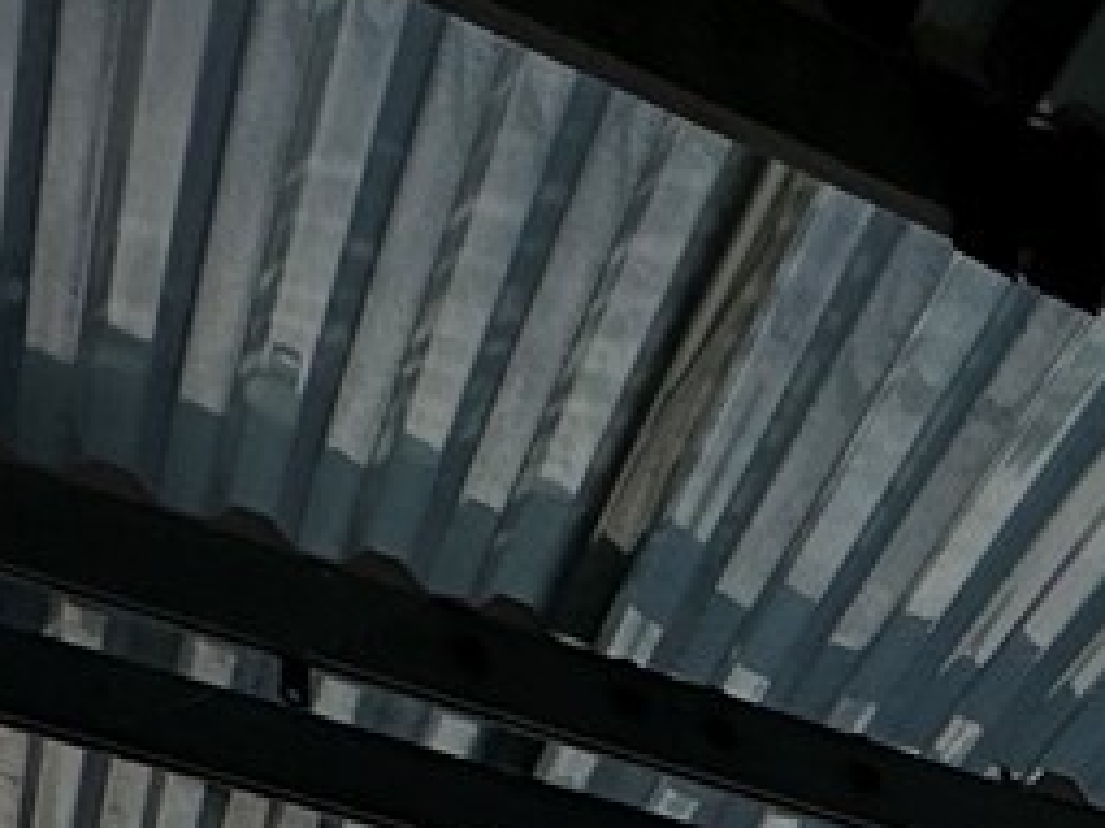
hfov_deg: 14.5
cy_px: 2276
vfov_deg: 11.7
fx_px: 2808
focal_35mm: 88
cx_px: 2648
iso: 50
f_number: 2.2
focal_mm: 2.22
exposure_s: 1/1383
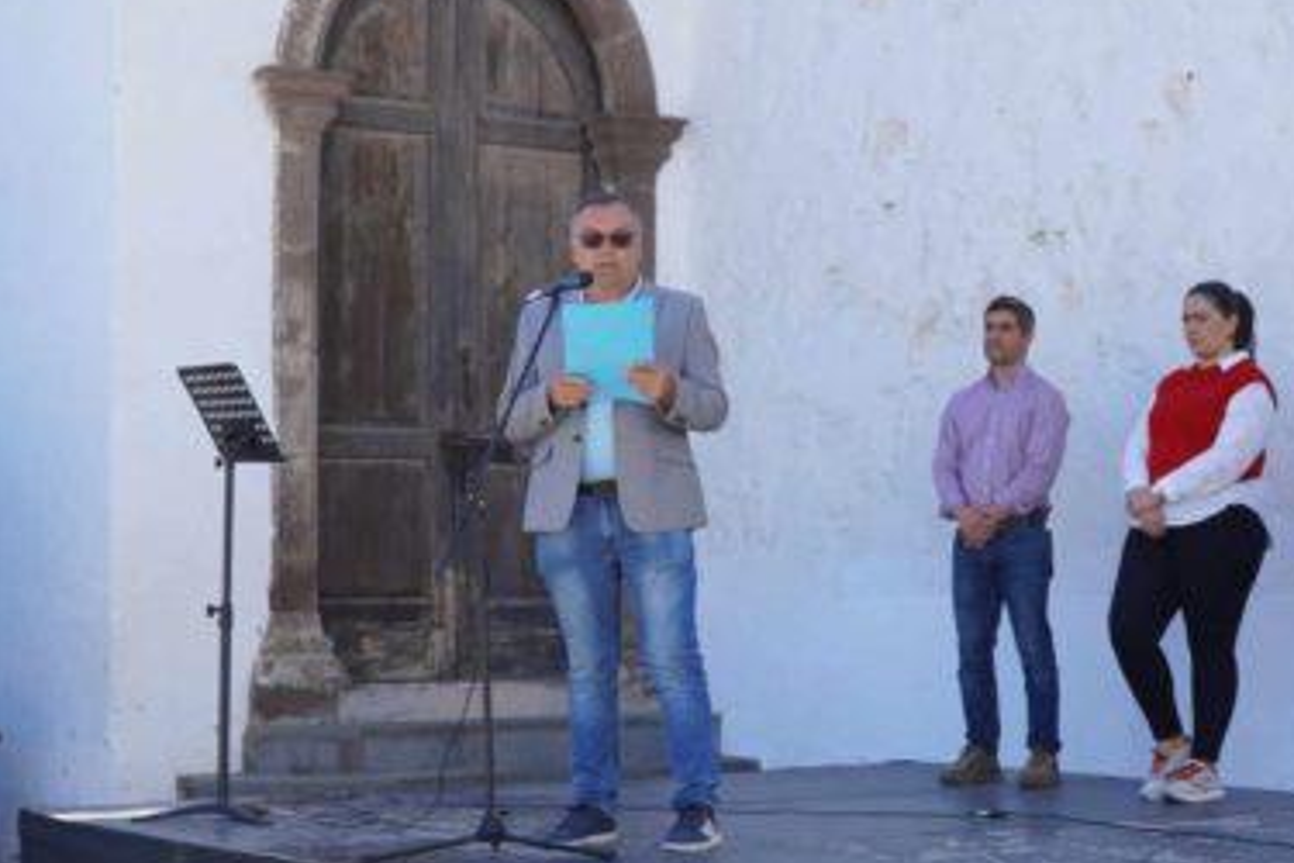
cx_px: 740
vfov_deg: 20.9
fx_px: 2336
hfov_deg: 30.9
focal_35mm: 65
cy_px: 506
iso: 100
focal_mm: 26
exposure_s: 1/250
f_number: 4.5
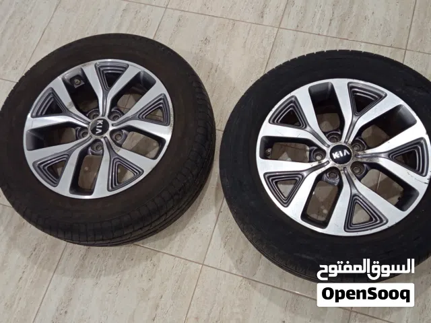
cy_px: 162
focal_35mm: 36
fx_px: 448
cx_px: 216
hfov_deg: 51.4
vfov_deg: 39.7
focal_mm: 5.24
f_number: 1.7
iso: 413
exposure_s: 1/33.3
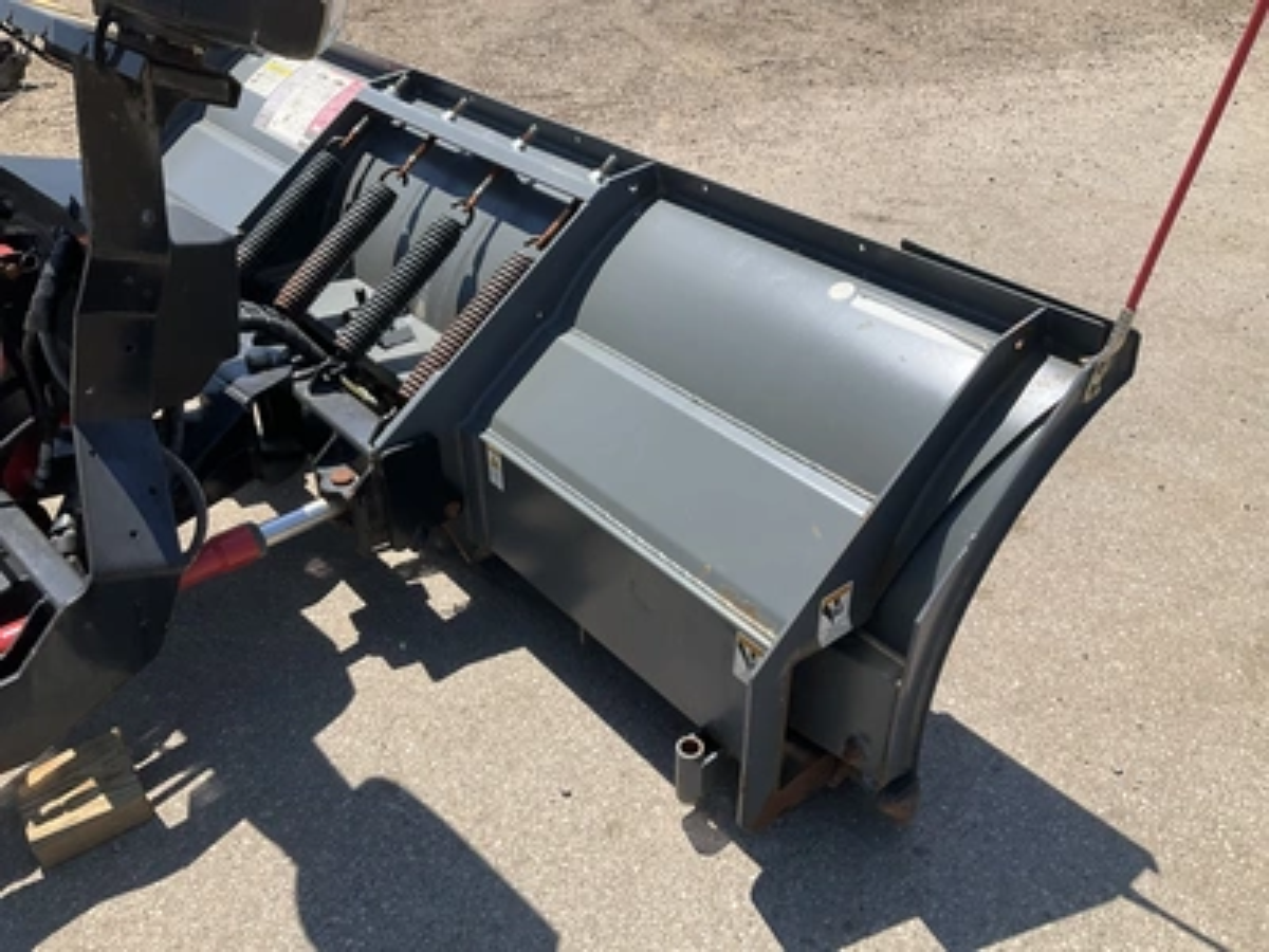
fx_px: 1063
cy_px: 476
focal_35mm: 29
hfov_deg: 61.7
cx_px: 634
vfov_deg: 48.2
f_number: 1.8
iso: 25
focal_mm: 3
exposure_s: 1/1279
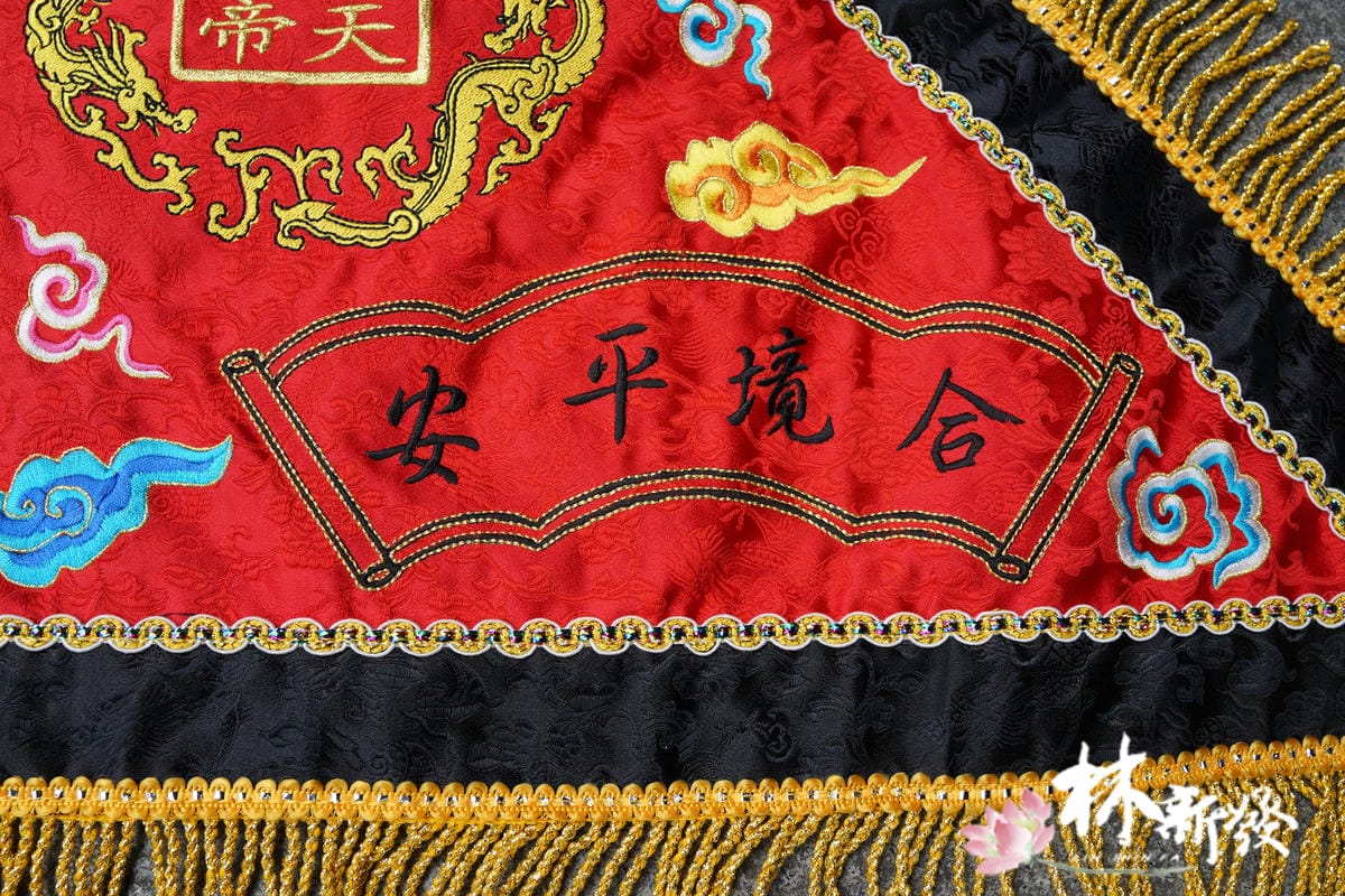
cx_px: 672
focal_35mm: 35
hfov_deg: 54.4
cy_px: 448
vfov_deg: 37.9
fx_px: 1308
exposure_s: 1/125
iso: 100
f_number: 8
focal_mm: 35
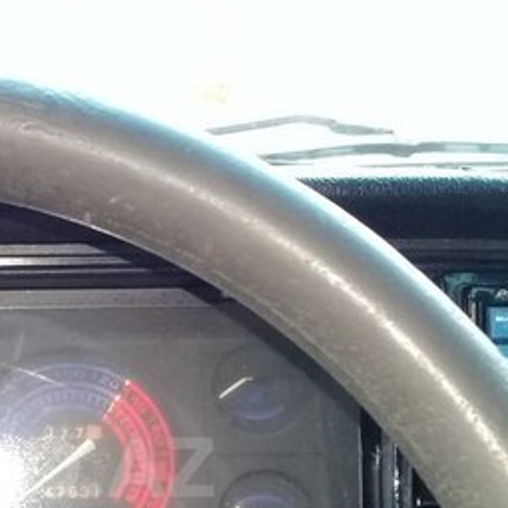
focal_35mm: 71
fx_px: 1179
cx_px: 10
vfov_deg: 23.6
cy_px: 467
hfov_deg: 23.4
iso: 160
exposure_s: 1/33
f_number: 2.2
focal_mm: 3.3
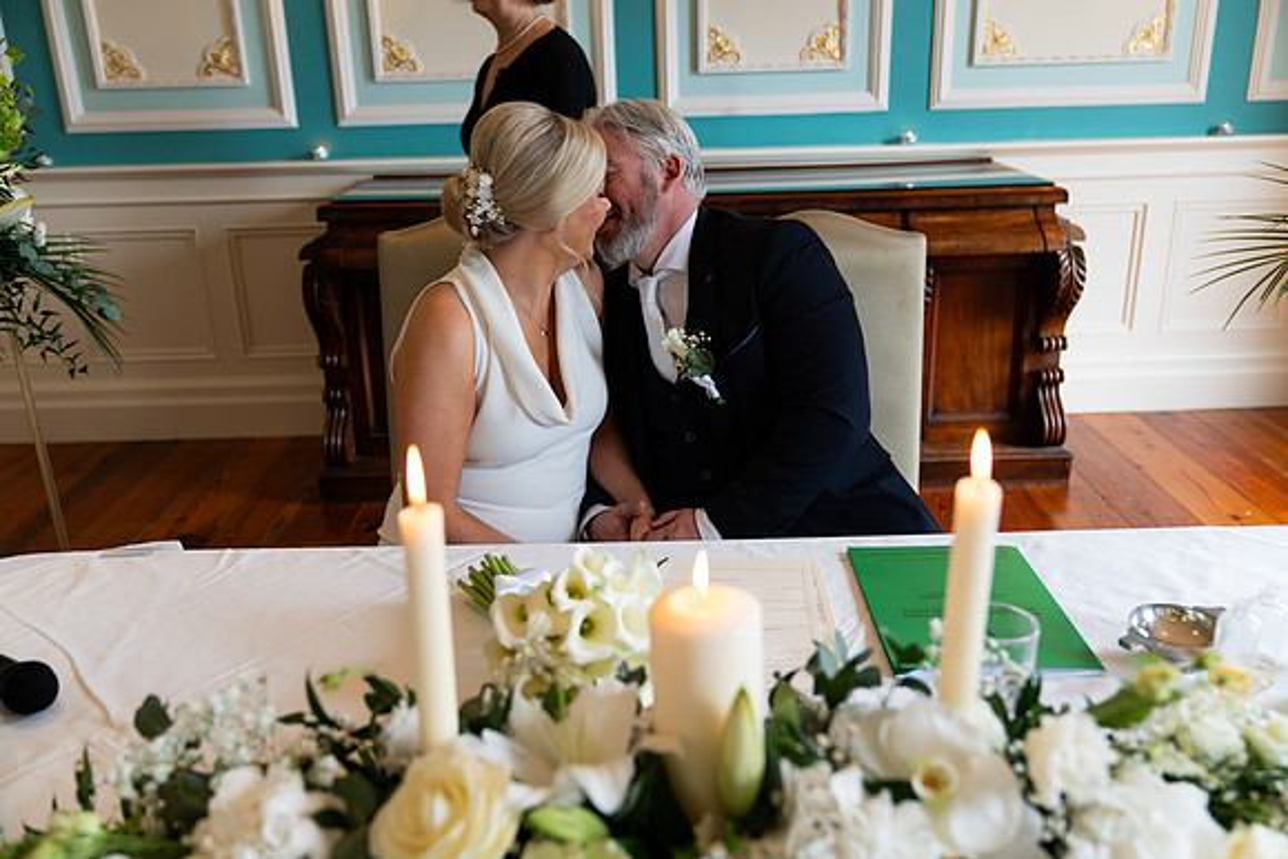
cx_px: 644
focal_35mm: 30
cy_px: 430
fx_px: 1074
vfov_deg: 43.6
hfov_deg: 61.9
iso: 500
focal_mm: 30
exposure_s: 1/160
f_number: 2.8
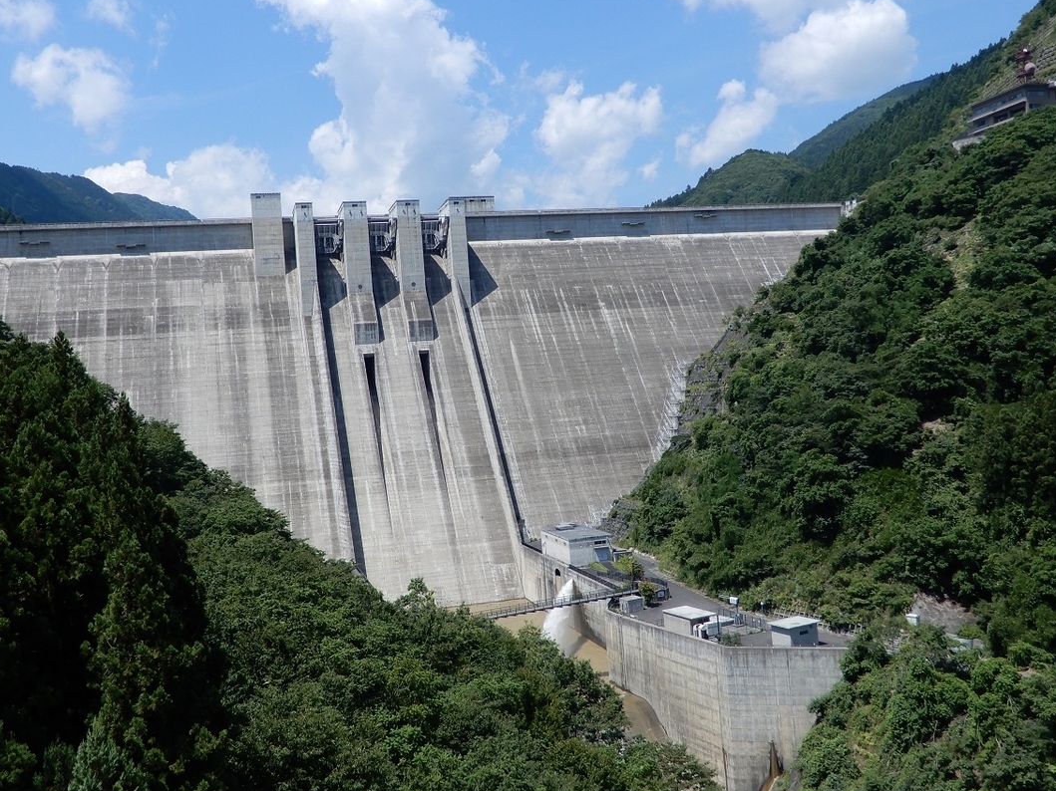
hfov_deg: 53.9
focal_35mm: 34
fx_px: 1037
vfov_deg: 41.7
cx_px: 487
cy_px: 357
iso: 80
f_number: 3.5
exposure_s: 1/1000
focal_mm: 5.4
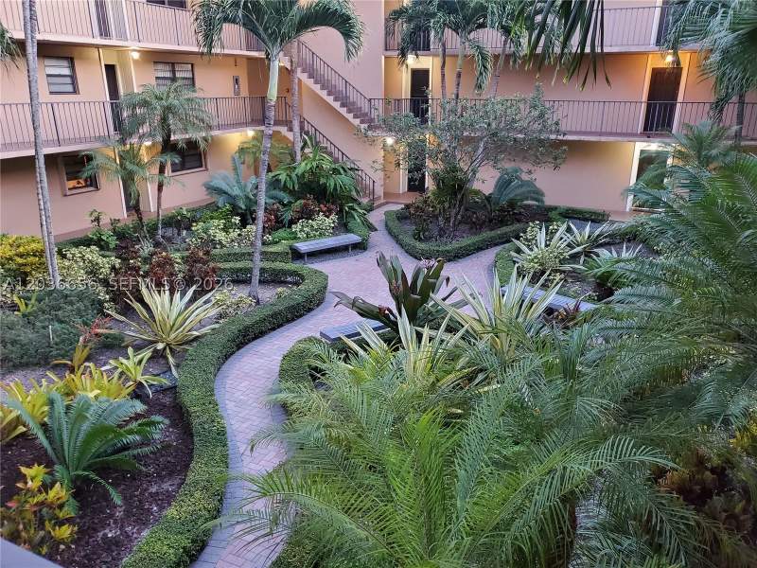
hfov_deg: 67.3
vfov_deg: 53.1
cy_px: 284
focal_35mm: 26
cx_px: 378
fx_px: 569
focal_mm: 4.3
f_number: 1.5
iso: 640
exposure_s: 1/39
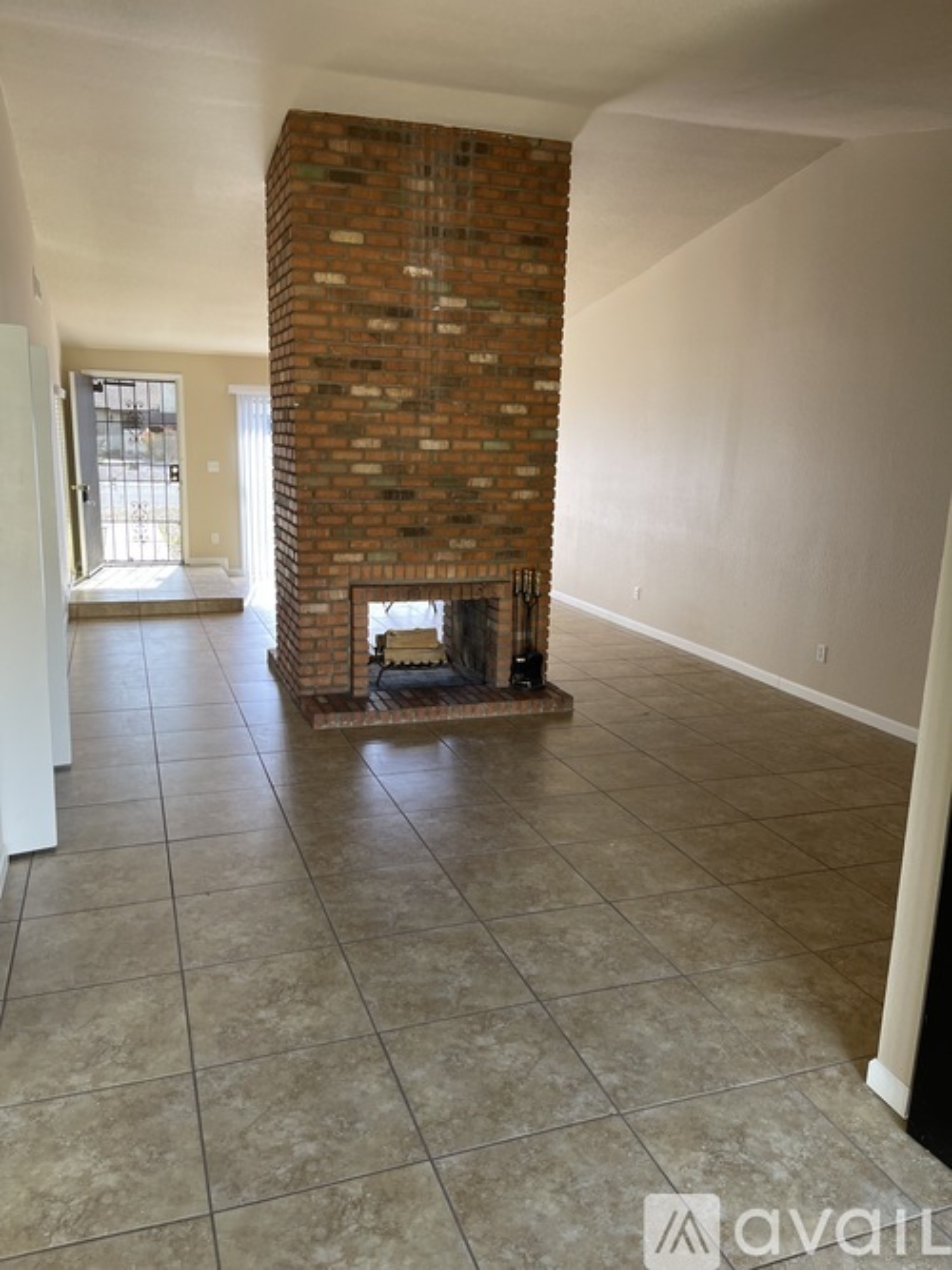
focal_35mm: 25
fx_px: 917
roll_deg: -1.7
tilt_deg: -12.0
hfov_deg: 54.9
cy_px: 635
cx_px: 476
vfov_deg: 69.4
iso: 80
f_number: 1.6
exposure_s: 1/120
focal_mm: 5.1
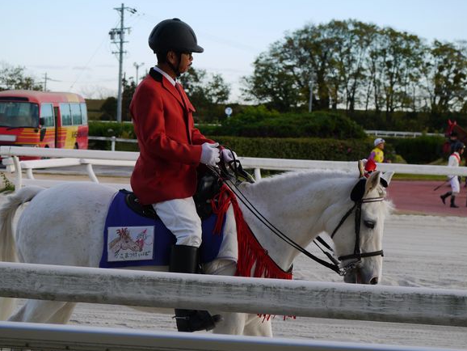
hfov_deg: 17.9
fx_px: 1485
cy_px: 179
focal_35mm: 110
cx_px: 241
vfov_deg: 13.5
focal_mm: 53
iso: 160
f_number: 5.6
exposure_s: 1/320
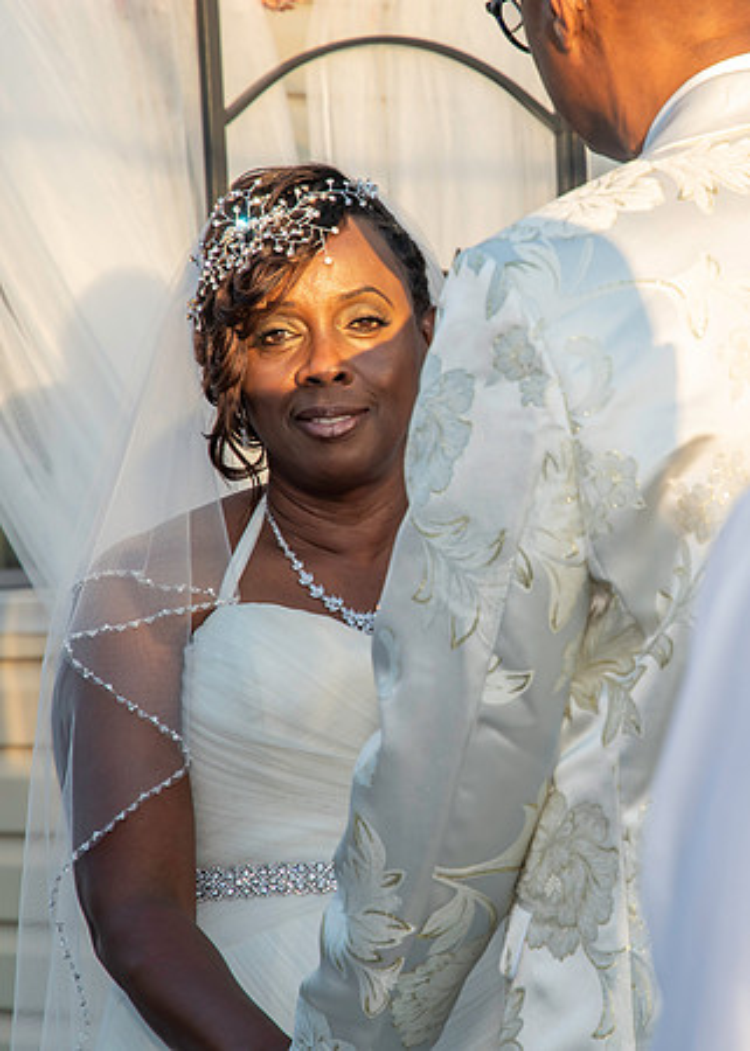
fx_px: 5254
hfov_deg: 8.2
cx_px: 575
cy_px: 526
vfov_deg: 11.4
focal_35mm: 176
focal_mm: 80
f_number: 5.6
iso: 400
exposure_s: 1/250
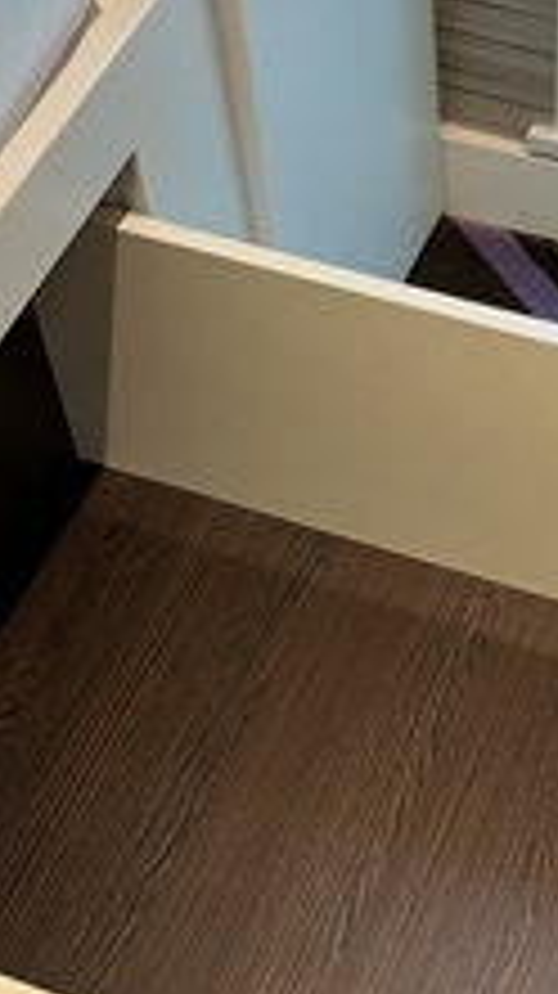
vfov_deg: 32.0
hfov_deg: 18.7
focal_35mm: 64
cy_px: 796
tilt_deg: -60.4
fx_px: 1687
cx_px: 407
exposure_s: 1/50
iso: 125
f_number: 1.6
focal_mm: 5.1
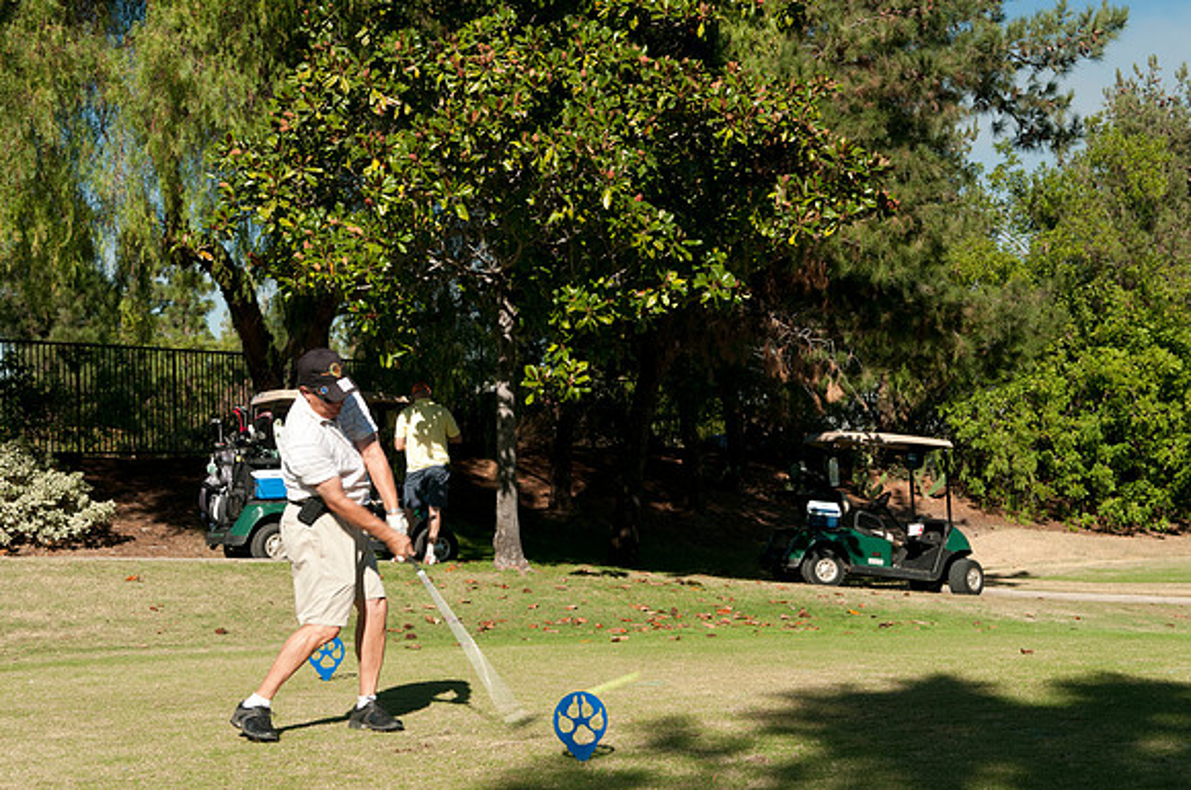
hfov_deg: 35.1
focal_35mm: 57
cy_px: 395
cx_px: 596
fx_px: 1883
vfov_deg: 23.7
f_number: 7.1
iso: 200
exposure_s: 1/200
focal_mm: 38
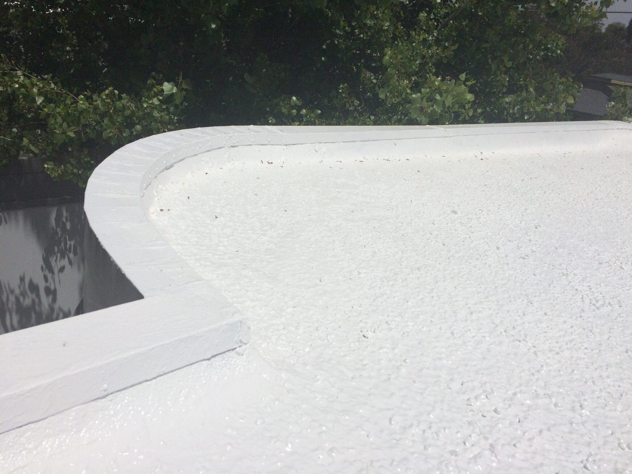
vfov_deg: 48.2
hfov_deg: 61.7
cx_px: 316
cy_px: 237
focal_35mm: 29
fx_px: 529
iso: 40
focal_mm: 4.15
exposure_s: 1/13699
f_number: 2.2
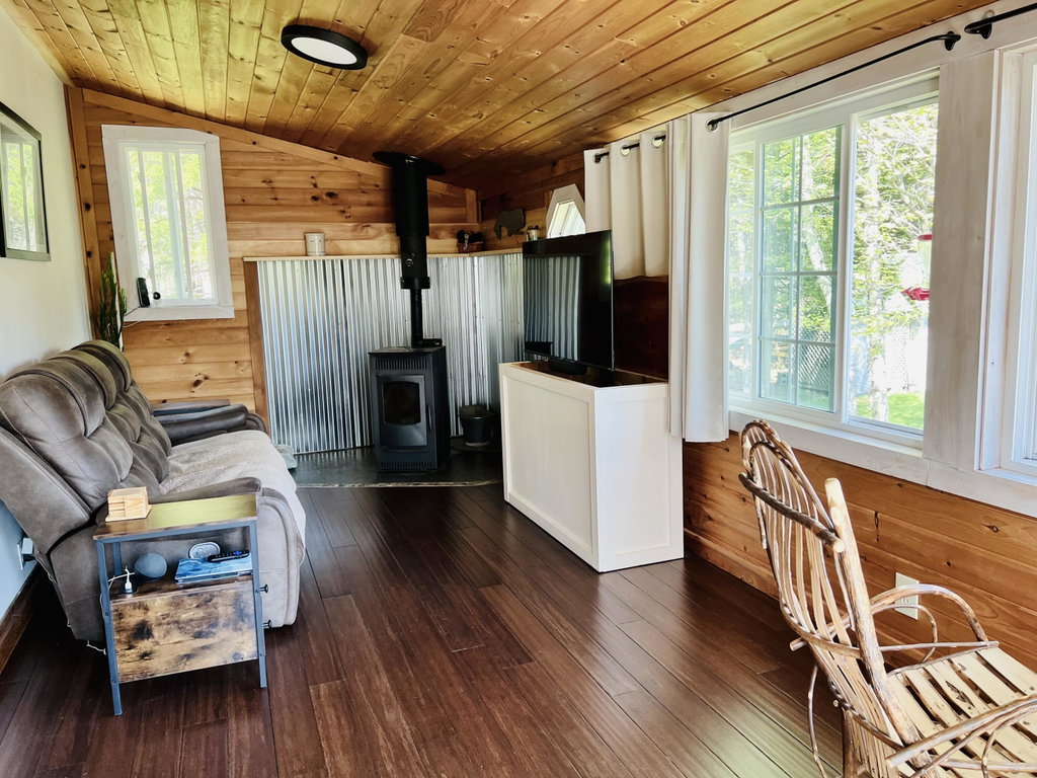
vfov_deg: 53.1
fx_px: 779
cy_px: 389
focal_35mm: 26
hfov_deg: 67.3
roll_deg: +1.7
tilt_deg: -8.3
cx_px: 518
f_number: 1.5
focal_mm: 5.7
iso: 125
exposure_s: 1/121
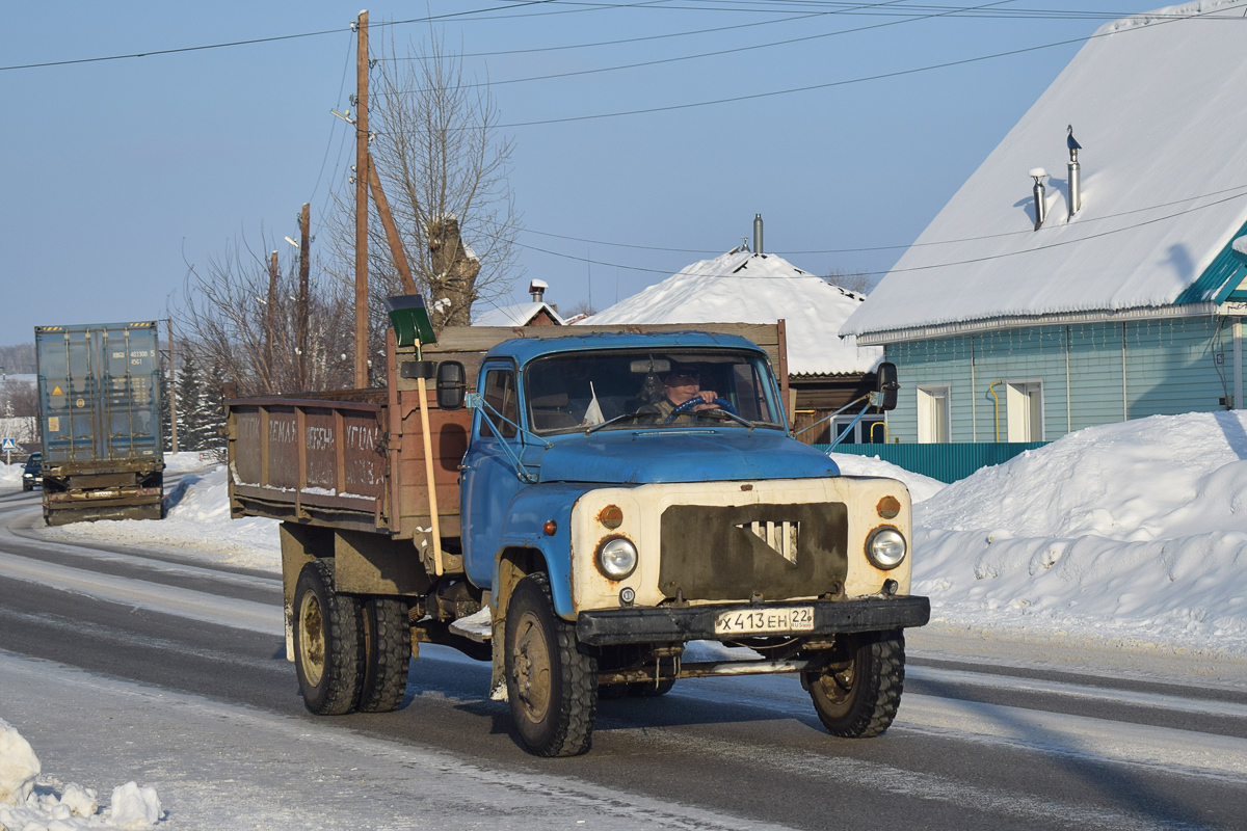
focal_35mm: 82
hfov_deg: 24.6
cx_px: 624
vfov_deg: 16.6
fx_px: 2857
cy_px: 416
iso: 100
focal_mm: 55
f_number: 5.6
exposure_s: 1/800
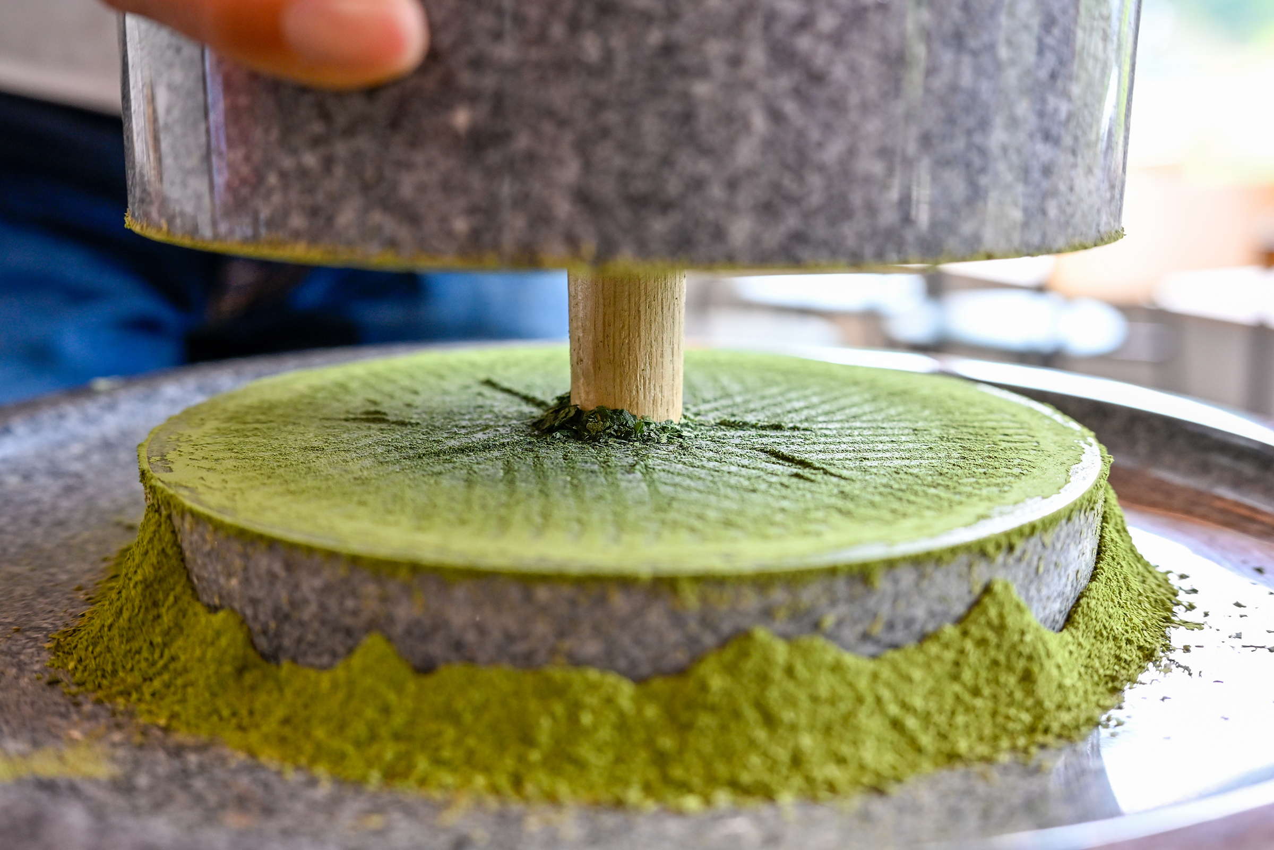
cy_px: 425
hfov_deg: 48.5
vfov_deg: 33.4
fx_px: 1415
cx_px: 637
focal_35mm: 40
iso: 1250
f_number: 5.6
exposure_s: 1/100
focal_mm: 40
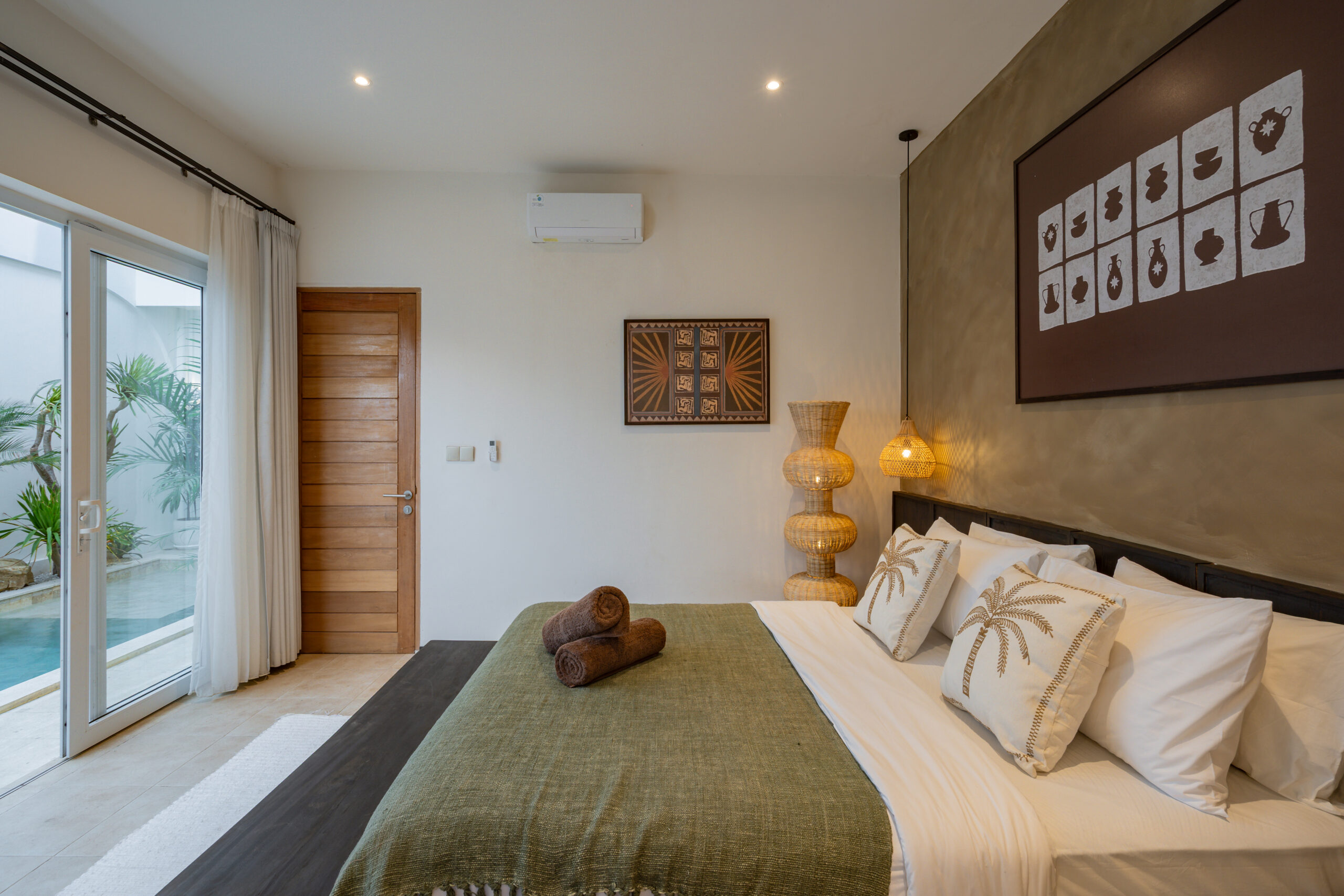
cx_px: 672
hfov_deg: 96.7
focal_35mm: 16
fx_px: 597
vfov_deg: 73.8
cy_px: 448
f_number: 8
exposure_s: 1/40
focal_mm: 16
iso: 800
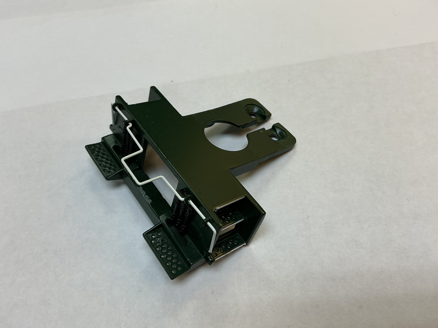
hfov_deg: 61.7
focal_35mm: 29
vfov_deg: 48.2
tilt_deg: -59.0
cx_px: 219
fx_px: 367
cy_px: 164
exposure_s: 1/120
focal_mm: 3
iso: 32
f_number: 1.8
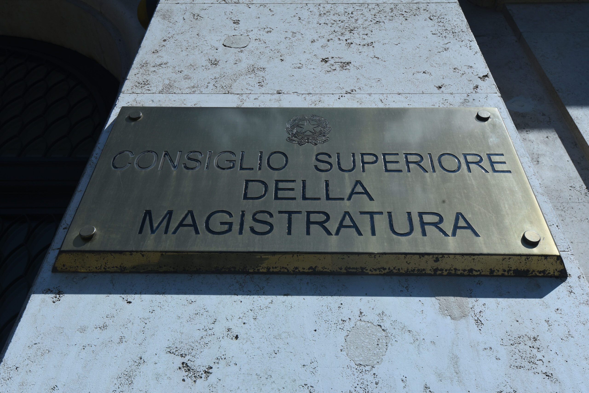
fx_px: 524
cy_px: 196
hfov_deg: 58.7
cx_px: 294
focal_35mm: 32
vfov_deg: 41.2
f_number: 14
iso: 400
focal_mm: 32
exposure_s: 1/800
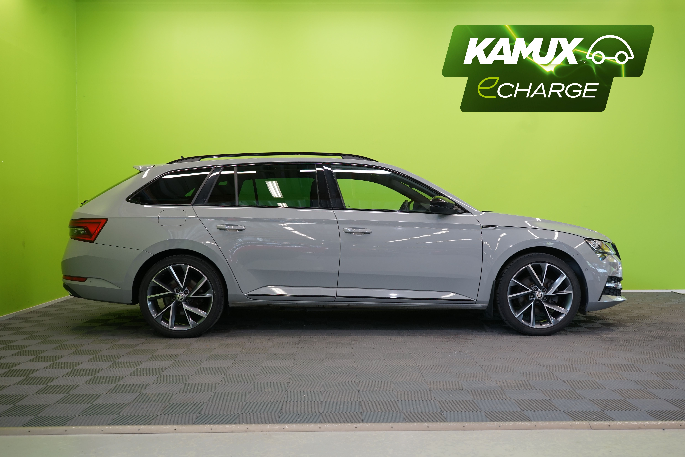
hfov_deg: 55.8
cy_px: 228
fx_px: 647
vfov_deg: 38.9
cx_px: 342
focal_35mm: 34
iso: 500
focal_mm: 34
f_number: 6.3
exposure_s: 1/30
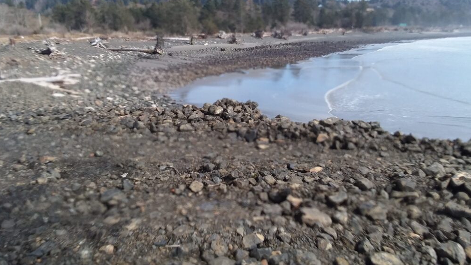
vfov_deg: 38.9
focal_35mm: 30
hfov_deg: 64.3
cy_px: 114
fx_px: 375
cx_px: 234
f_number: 1.9
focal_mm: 2.91
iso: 50
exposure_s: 1/939
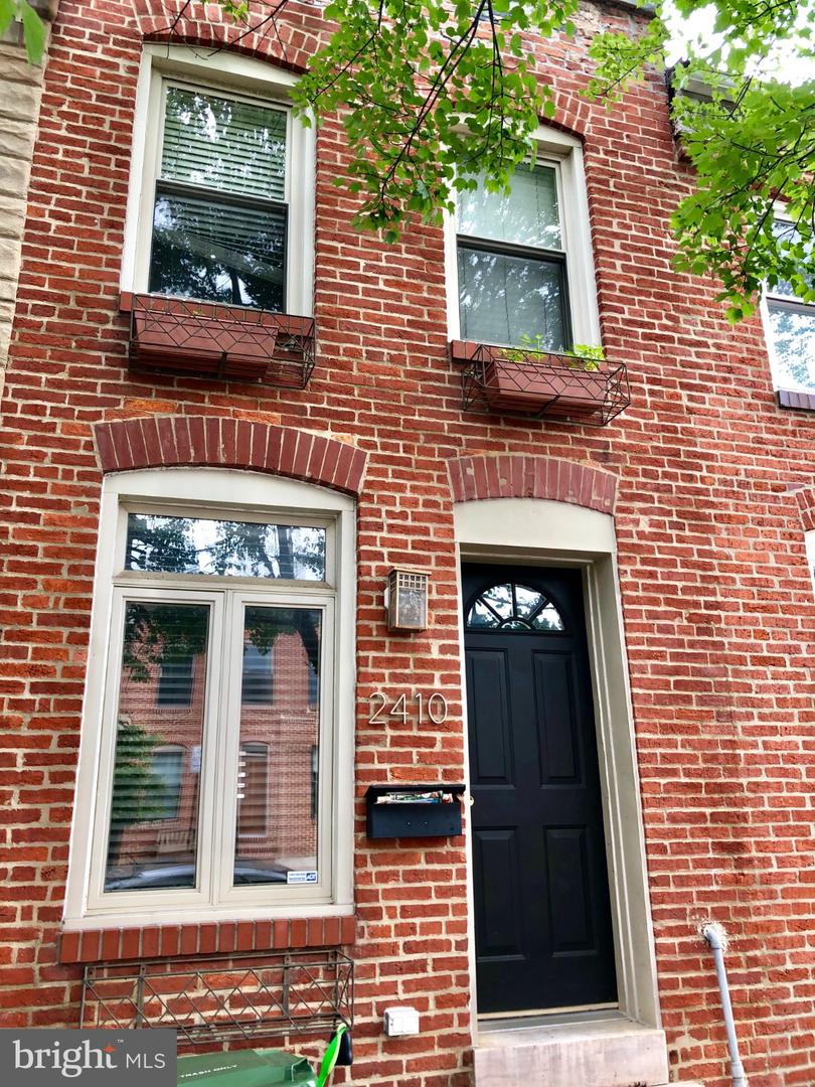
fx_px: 879
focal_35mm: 28
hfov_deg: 49.7
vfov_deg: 63.4
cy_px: 544
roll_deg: +1.2
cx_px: 408
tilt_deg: +18.5
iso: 32
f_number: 1.8
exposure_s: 1/120
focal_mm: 4
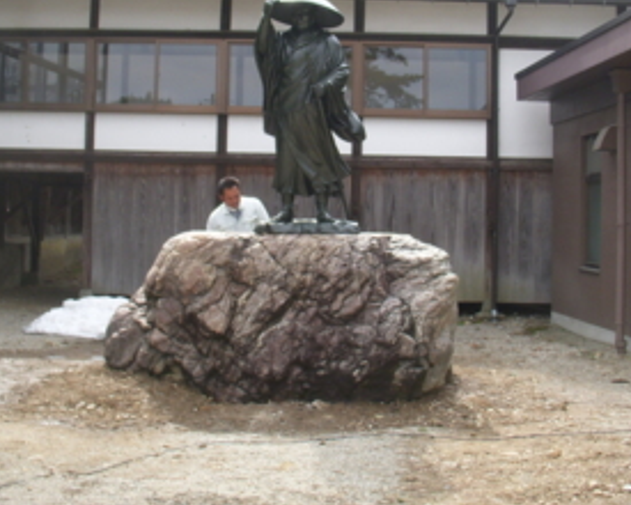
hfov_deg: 34.7
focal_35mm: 54
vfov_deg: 27.9
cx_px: 330
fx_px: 1008
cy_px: 165
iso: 100
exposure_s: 1/400
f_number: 3.3
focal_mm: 6.3
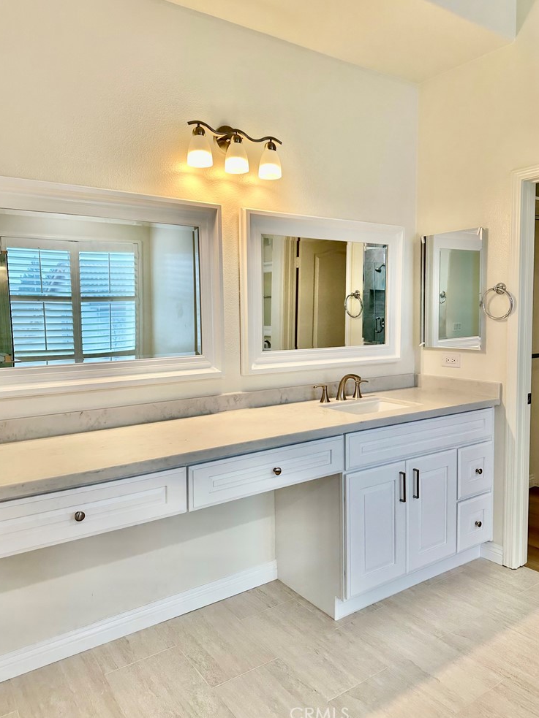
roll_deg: +0.6
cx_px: 272
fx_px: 519
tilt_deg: -3.4
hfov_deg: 54.9
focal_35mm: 25
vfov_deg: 69.4
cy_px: 351
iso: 100
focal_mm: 6.86
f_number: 1.78
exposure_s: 1/120
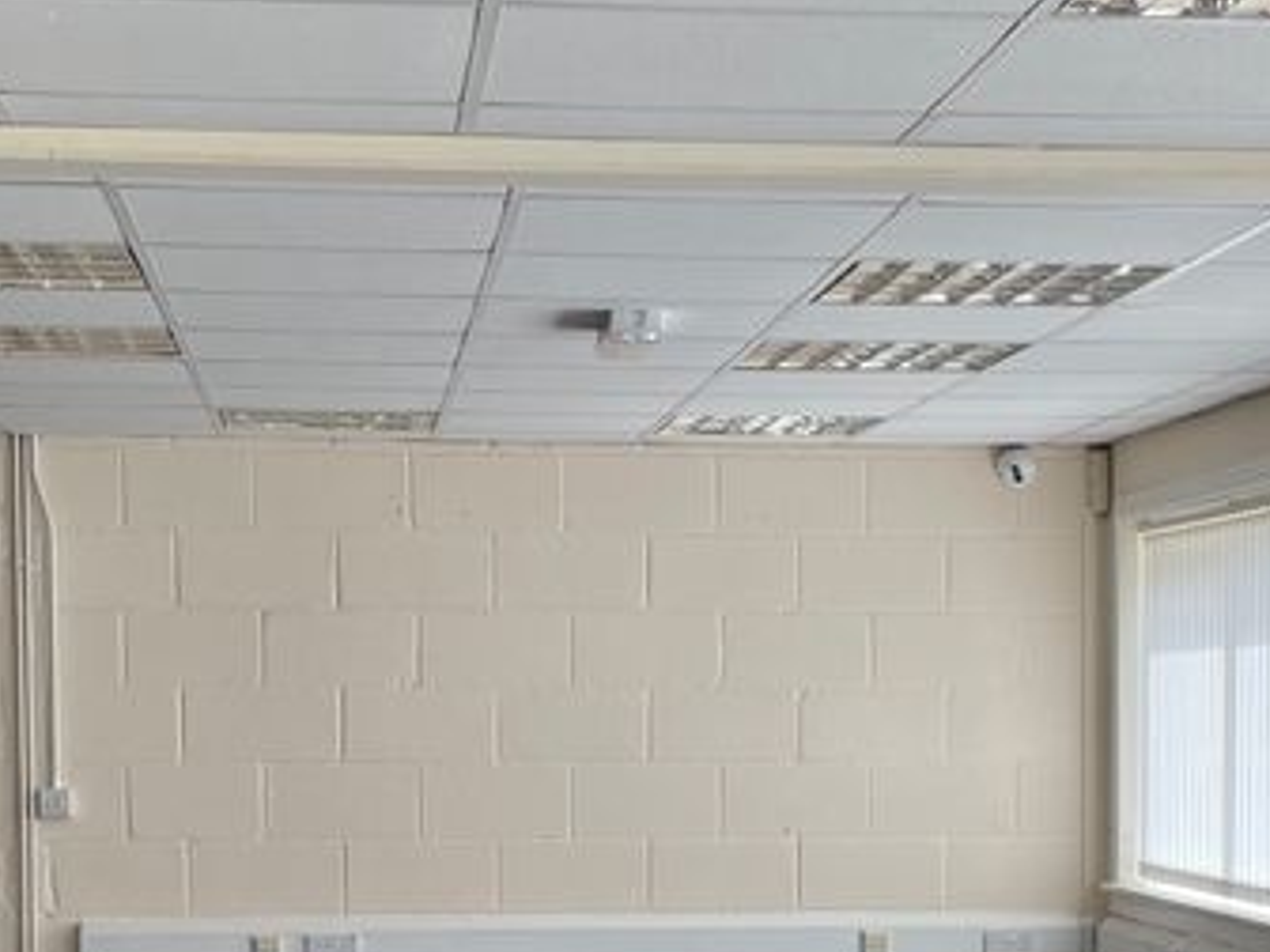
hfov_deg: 22.7
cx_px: 726
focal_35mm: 86
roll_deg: -0.4
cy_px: 950
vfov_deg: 16.8
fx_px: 3155
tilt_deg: -3.9
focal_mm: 4.2
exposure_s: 1/397
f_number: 1.6
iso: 32
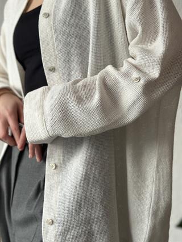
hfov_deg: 30.3
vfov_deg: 39.6
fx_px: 336
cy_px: 121
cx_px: 91
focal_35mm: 48
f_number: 1.78
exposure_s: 1/111
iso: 125
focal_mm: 6.86
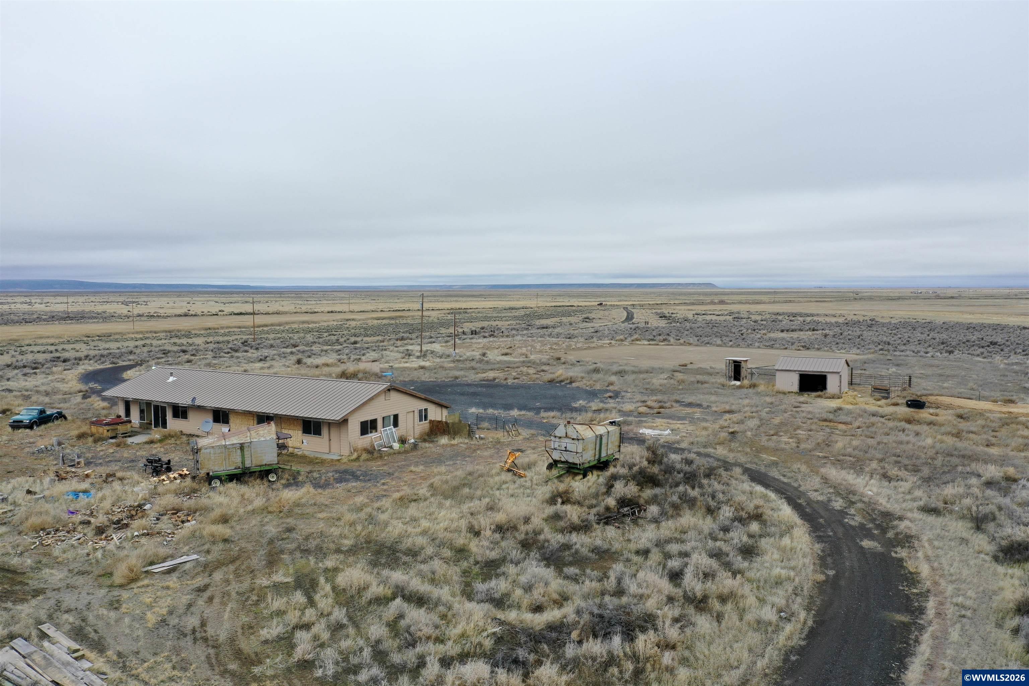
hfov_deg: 65.5
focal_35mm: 28
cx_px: 514
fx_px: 800
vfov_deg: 46.4
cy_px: 343
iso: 100
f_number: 5
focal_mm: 10.26
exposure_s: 1/240
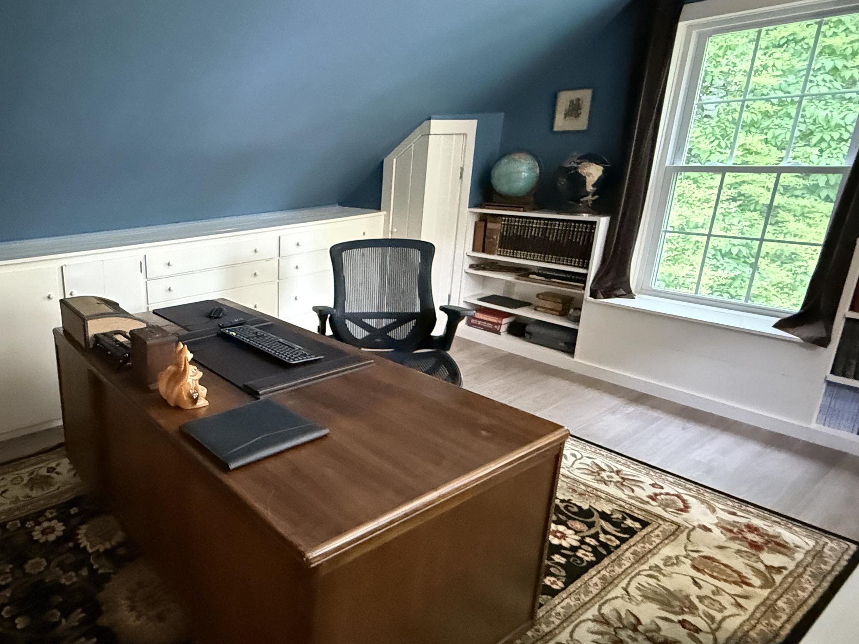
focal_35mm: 22
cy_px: 298
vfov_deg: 61.0
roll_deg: +2.2
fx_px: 546
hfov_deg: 70.0
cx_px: 191
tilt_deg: -15.0
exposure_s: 1/40
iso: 1250
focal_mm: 2.22
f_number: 2.2
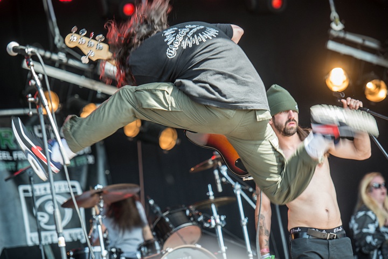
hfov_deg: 13.7
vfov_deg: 9.2
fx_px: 1618
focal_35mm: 150
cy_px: 130
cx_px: 194
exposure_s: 1/100
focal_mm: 150
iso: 80
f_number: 3.2
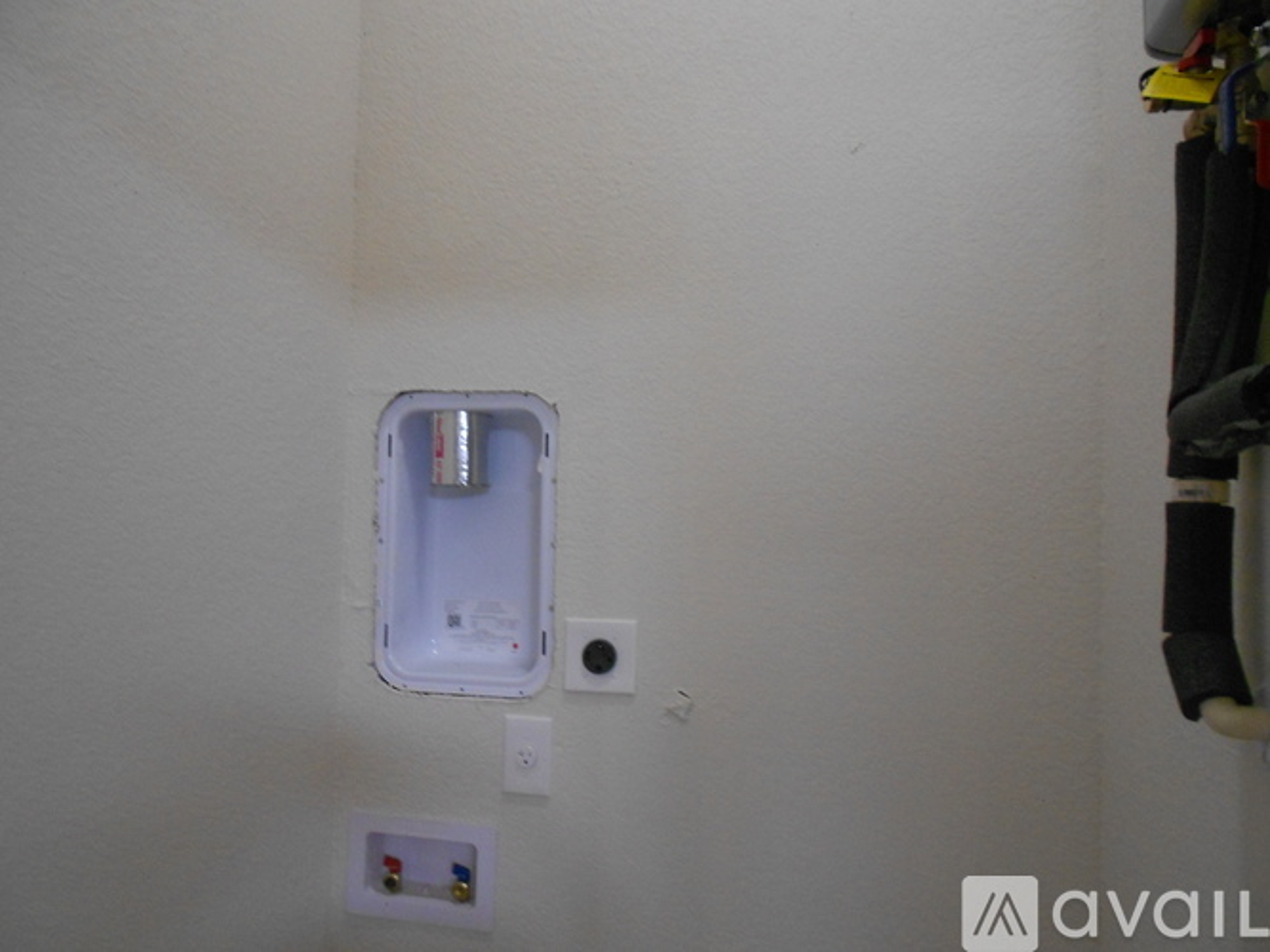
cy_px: 476
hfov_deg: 67.3
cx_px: 635
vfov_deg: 53.0
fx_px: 954
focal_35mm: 26
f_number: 3.2
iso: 320
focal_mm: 4.6
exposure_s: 1/30
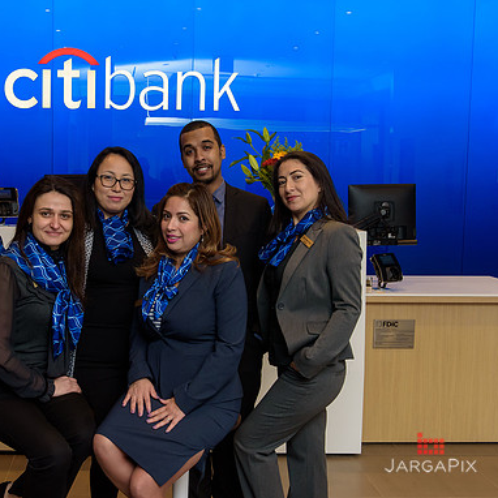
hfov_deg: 34.0
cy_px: 248
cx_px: 132
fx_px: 798
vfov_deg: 34.7
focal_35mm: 49
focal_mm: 38
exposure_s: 1/125
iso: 1600
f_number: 8
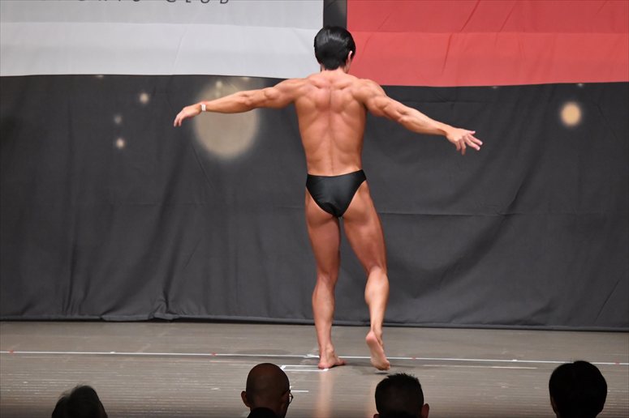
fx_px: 3790
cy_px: 209
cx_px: 314
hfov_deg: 9.5
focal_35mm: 217
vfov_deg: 6.3
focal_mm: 145
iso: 6400
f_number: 5.6
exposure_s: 1/400
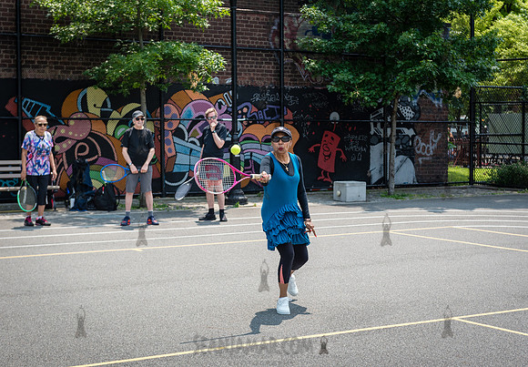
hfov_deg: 28.1
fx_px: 1053
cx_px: 282
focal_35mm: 71
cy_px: 188
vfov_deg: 19.8
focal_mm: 66
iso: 200
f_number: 4.5
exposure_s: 1/1250
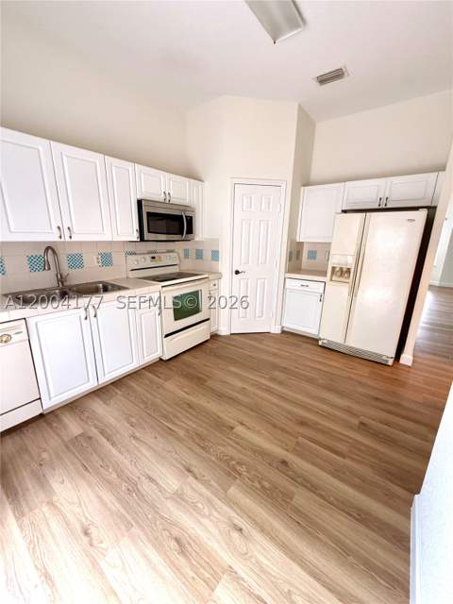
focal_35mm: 14
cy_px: 302
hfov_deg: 85.7
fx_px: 244
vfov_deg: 102.1
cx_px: 226
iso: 320
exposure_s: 1/99
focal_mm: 2.22
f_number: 2.2
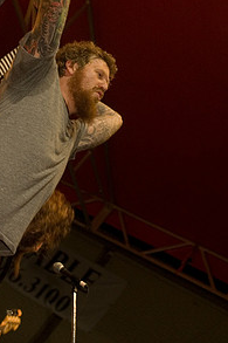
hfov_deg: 14.8
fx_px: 875
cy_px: 92
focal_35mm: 92
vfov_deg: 22.0
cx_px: 86
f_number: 3.2
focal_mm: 40
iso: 800
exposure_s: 1/80
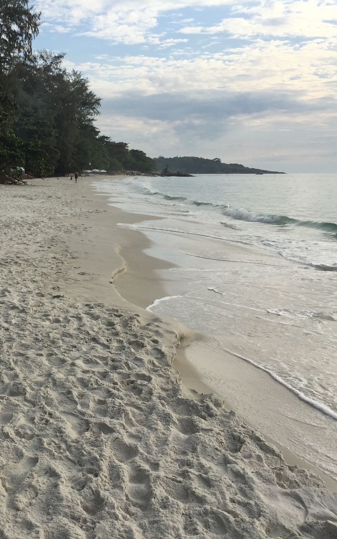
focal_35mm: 42
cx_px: 56
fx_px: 617
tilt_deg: -9.2
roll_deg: -1.4
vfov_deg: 47.2
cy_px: 274
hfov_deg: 29.7
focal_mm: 4.15
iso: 32
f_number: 2.2
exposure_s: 1/1883
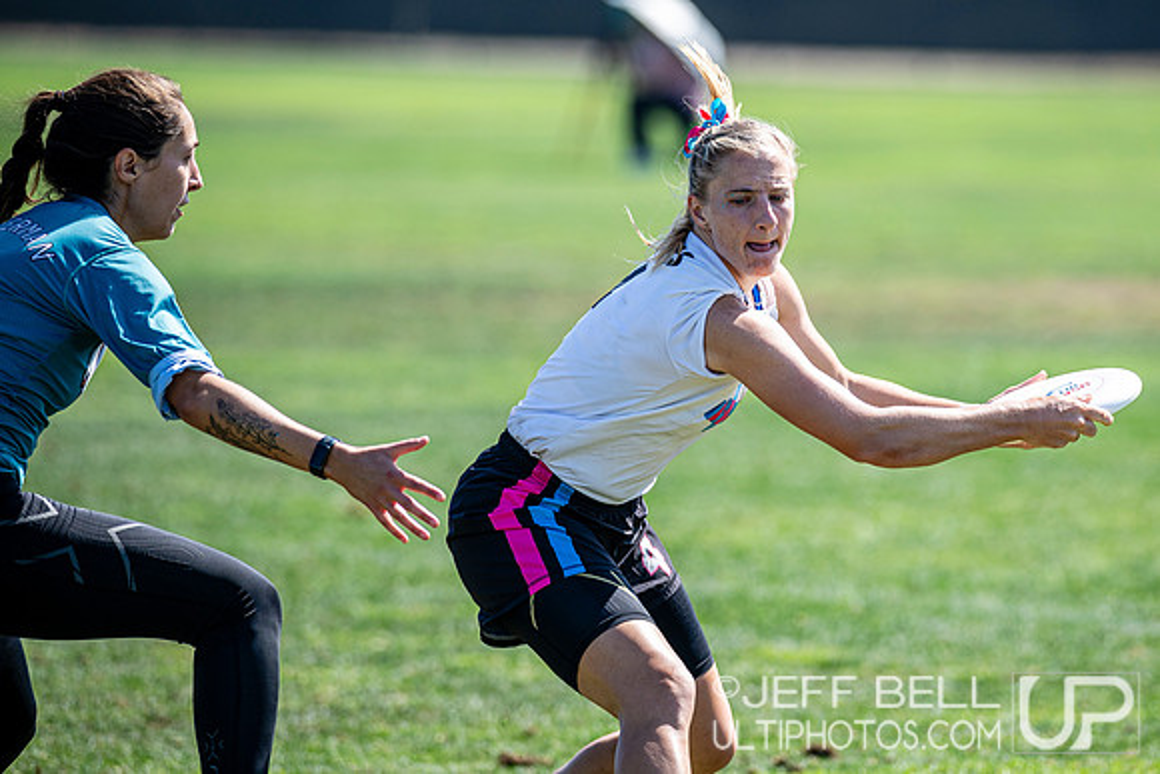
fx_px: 9678
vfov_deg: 4.6
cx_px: 757
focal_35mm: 300
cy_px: 269
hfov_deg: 6.9
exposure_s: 1/2500
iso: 280
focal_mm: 230
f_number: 3.2
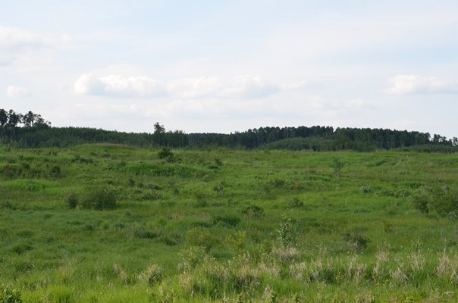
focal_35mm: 75
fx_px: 952
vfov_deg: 18.1
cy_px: 152
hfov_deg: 27.0
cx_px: 229
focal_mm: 50
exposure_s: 1/250
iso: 180
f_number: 8
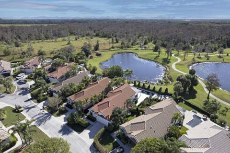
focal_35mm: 22
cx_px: 115
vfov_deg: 57.1
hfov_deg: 78.6
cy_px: 76
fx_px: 140
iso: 100
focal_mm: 8.38
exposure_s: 1/1600
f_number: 2.8
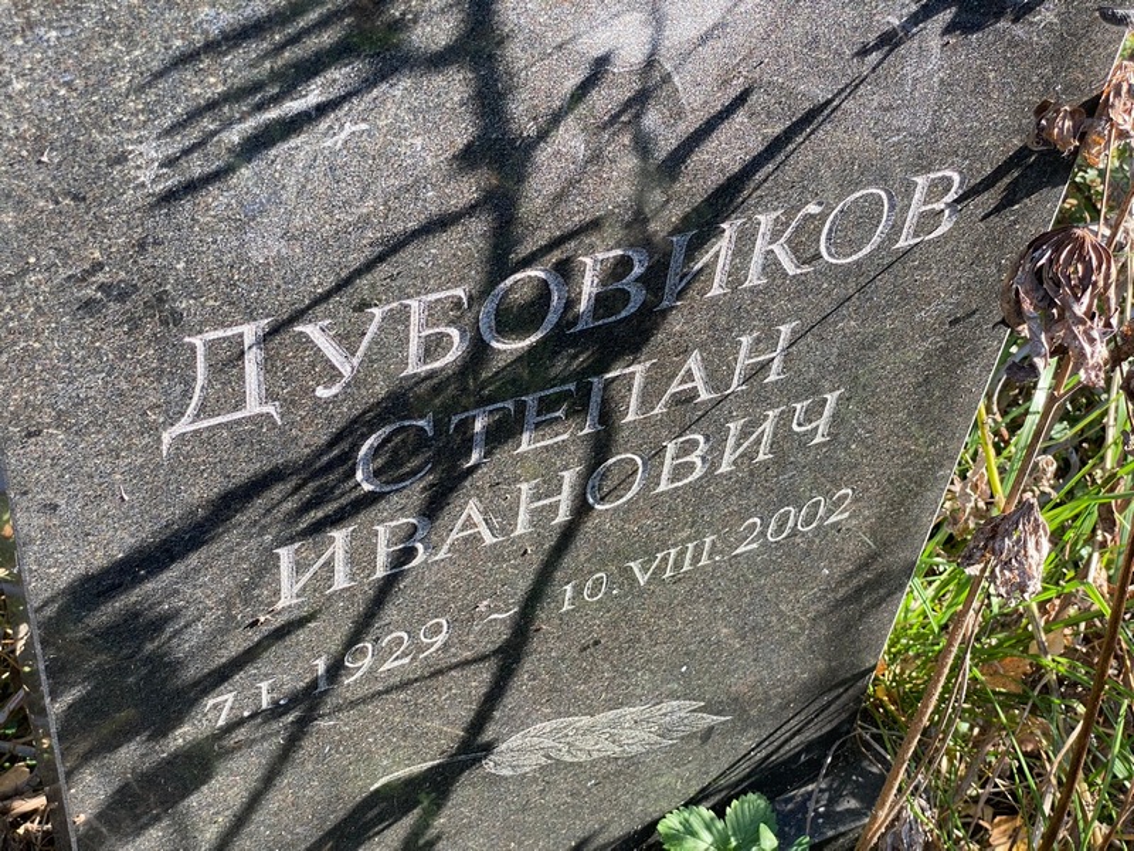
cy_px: 426
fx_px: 1703
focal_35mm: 52
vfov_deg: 28.0
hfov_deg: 36.8
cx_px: 567
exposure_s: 1/129
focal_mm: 6
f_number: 2
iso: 20
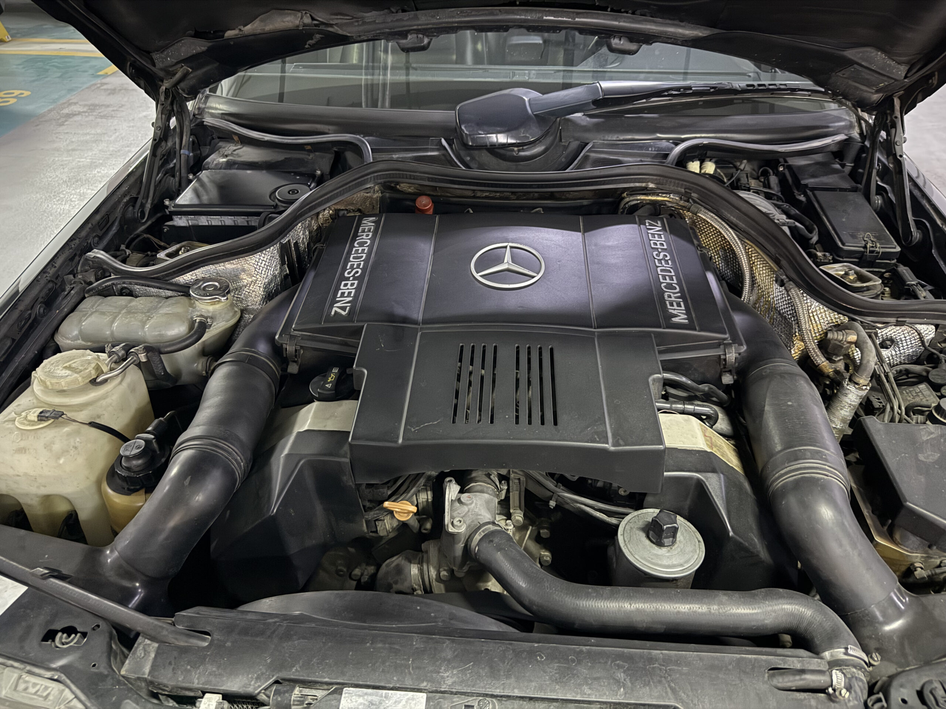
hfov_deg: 71.6
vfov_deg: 56.8
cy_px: 354
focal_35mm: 24
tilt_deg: -35.7
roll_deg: -0.1
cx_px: 473
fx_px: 656
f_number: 1.78
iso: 1600
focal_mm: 6.76
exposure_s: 1/14
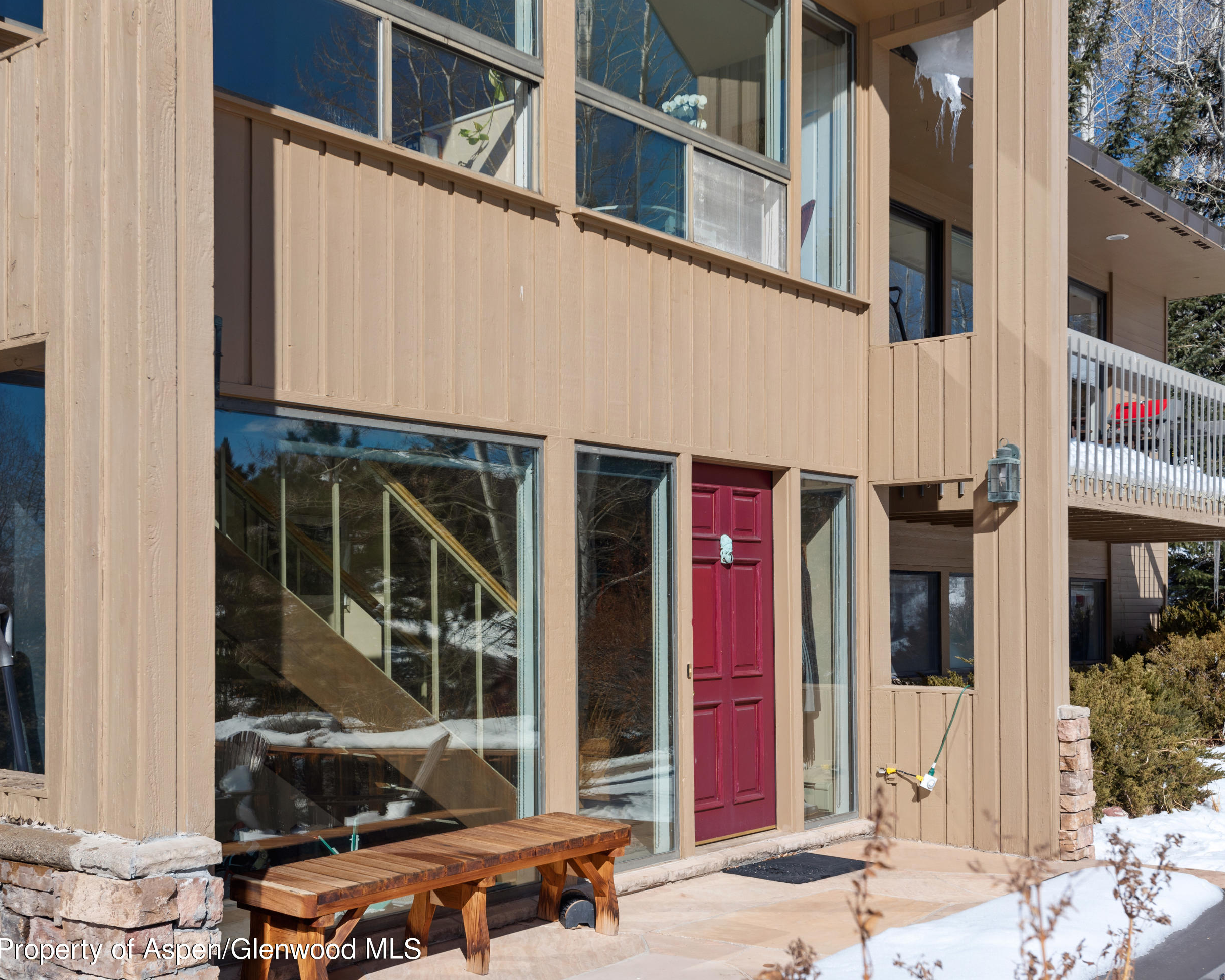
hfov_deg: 49.0
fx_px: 1341
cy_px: 490
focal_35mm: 37
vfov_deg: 40.1
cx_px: 657
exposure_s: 1/1000
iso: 100
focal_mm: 32
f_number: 7.1
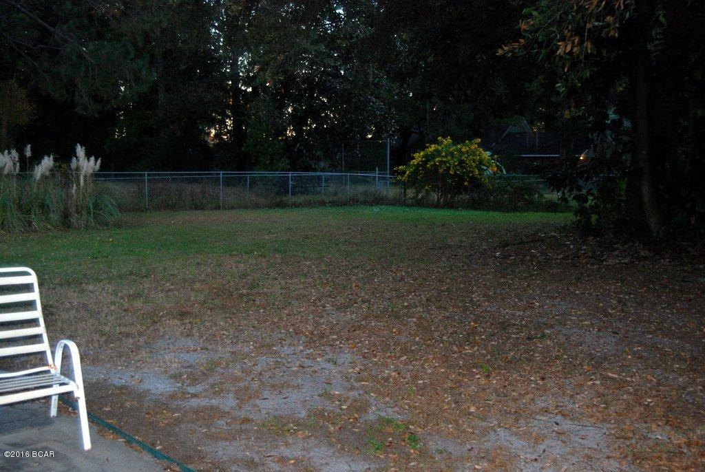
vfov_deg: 35.6
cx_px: 352
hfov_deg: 51.2
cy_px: 236
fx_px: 735
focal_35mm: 38
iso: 400
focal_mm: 25
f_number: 3.3
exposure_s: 1/60
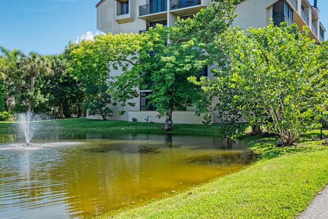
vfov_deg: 38.9
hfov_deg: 55.3
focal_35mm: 34
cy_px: 108
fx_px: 310
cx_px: 199
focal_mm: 20
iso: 250
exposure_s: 1/3200
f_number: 7.1
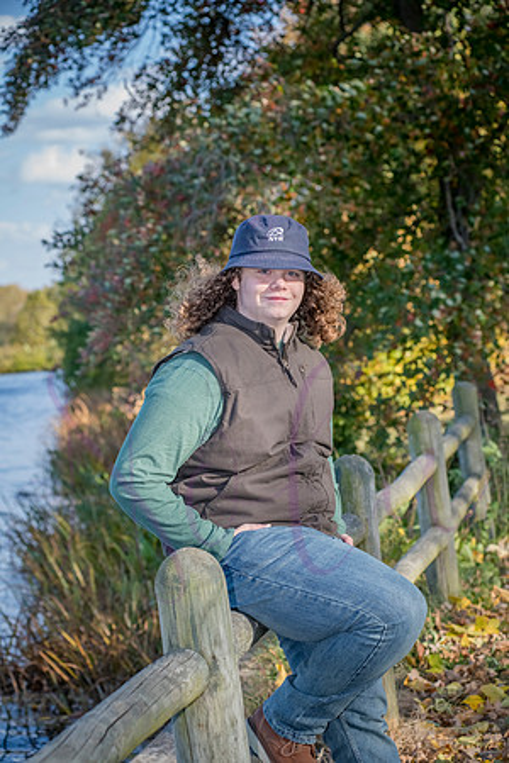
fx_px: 1697
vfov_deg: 25.4
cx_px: 254
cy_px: 382
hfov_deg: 17.1
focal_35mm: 80
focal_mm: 80
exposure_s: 1/800
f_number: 6.3
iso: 640
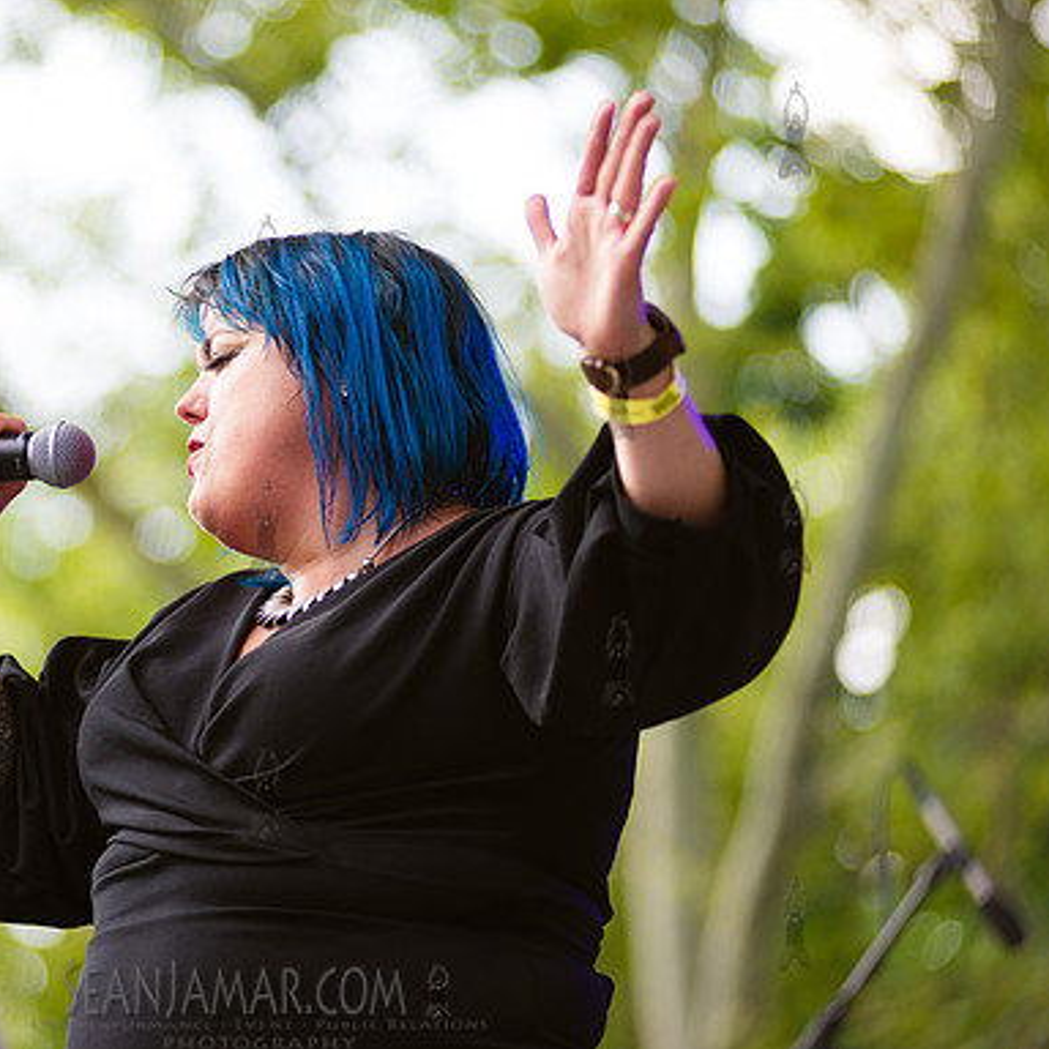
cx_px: 265
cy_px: 526
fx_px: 6377
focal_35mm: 186
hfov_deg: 9.4
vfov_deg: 9.4
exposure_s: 1/400
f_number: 2.8
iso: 200
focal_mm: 145
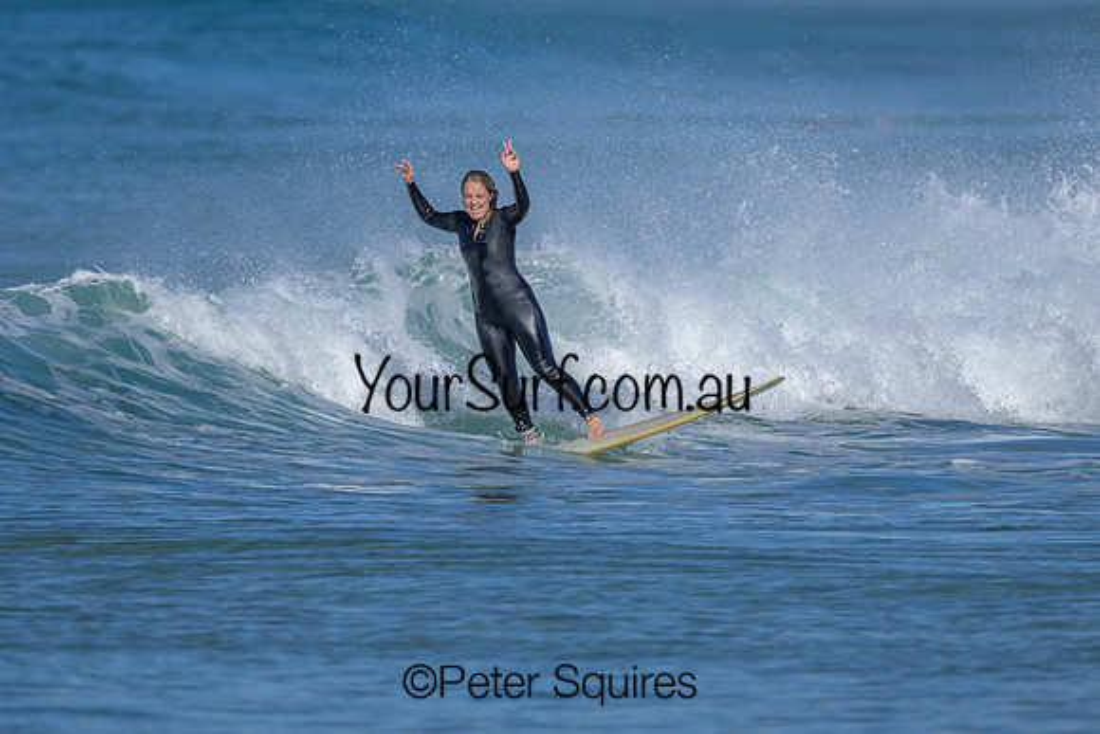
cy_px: 233
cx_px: 467
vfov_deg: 1.3
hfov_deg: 1.9
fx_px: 33402
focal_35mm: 1093
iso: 180
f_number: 6.3
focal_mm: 800
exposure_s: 1/2000
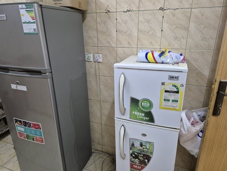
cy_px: 86
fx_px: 151
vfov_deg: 58.9
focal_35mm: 23
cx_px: 114
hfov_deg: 73.9
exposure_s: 1/120
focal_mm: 5.4
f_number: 1.8
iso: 800
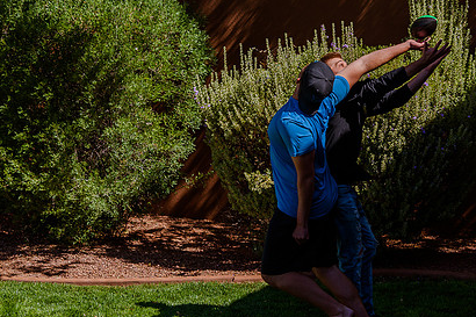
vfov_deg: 14.7
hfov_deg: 21.8
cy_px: 128
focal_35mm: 93
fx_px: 1229
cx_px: 347
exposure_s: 1/800
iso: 125
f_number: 5
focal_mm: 55
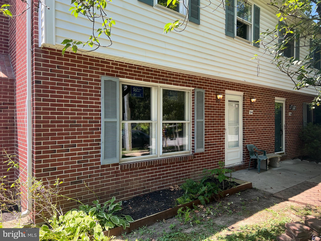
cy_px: 120
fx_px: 241
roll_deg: +0.0
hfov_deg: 67.3
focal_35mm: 26
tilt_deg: -2.0
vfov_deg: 53.1
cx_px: 160
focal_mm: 5.7
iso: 50
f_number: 1.5
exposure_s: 1/484
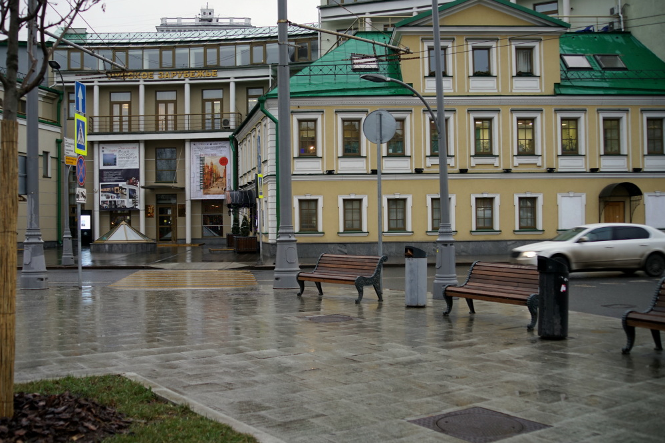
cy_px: 221
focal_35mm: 42
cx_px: 288
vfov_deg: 31.9
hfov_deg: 46.3
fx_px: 776
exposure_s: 1/60
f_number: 4
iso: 250
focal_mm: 35
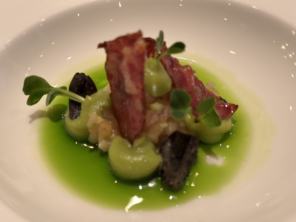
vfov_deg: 30.3
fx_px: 410
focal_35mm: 48
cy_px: 111
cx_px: 148
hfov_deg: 39.7
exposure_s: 1/60
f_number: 1.78
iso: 200
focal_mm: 6.86
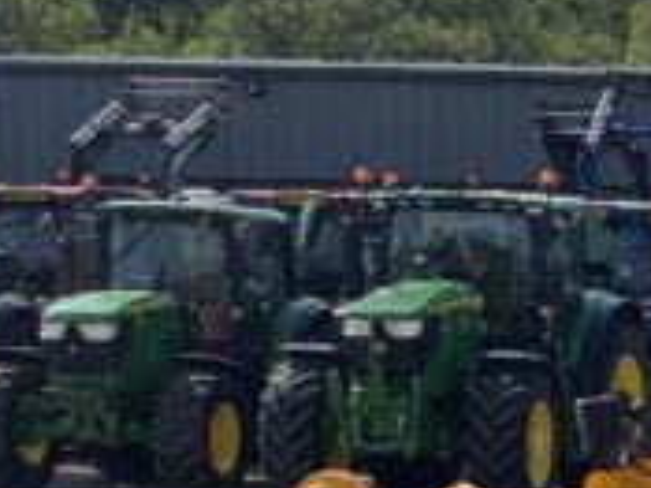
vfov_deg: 8.6
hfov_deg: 10.5
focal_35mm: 170
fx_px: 3195
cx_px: 1380
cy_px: 659
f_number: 1.8
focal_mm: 3
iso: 16
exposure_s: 1/1451
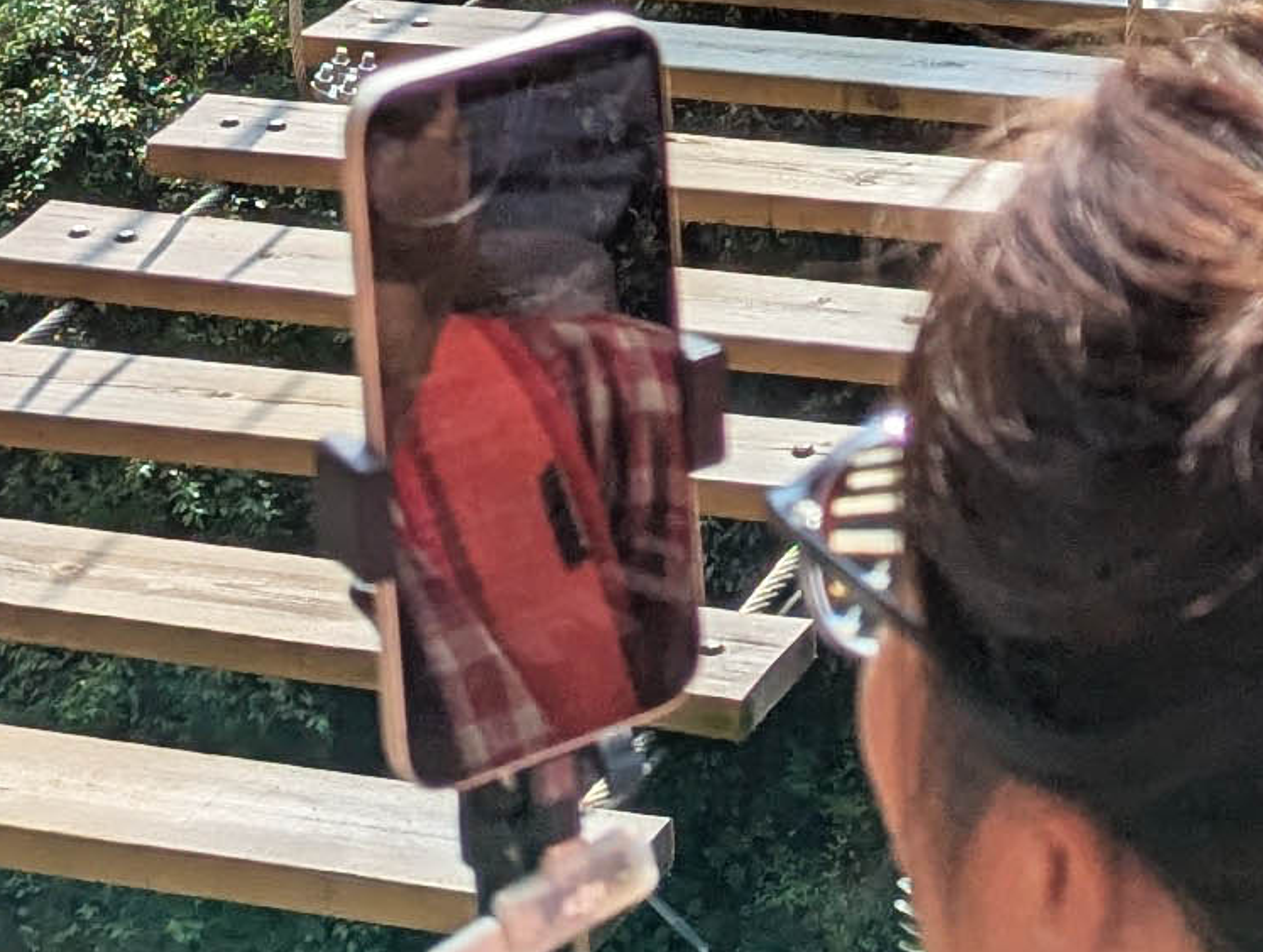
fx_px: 4788
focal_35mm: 131
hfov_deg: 14.6
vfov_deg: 10.6
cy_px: -817
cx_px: 1442
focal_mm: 6.81
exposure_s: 1/1984
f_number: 1.85
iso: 37
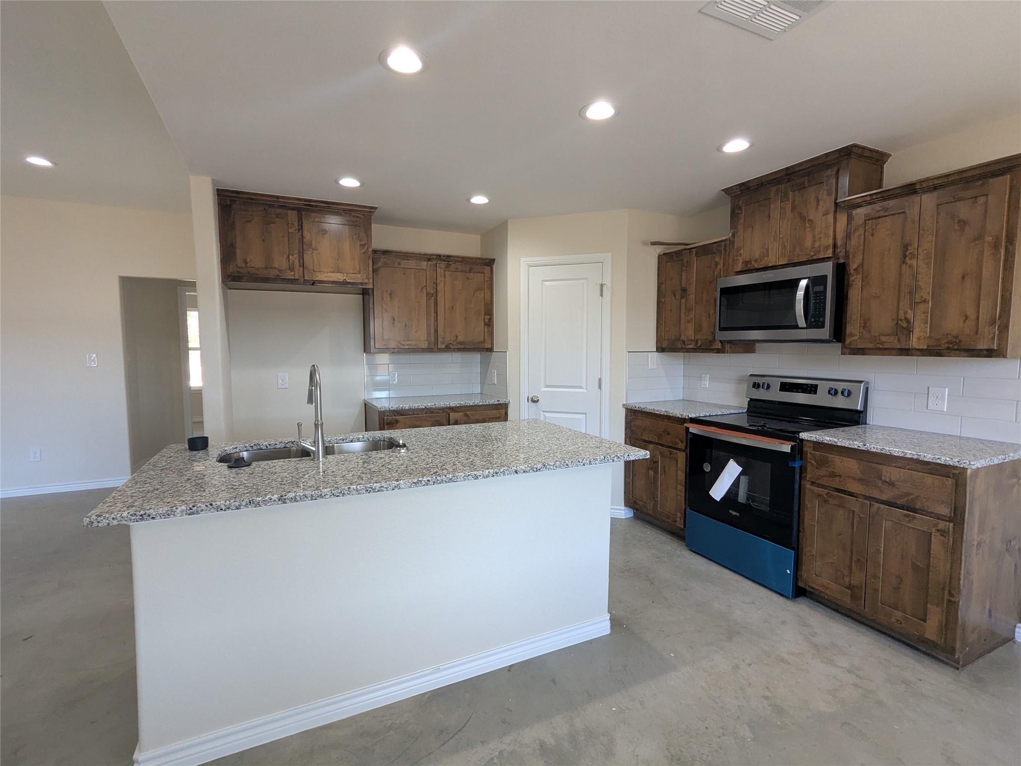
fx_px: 472
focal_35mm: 16
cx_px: 510
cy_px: 383
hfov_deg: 94.5
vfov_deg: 78.1
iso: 188
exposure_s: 1/120
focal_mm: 2.35
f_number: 2.2
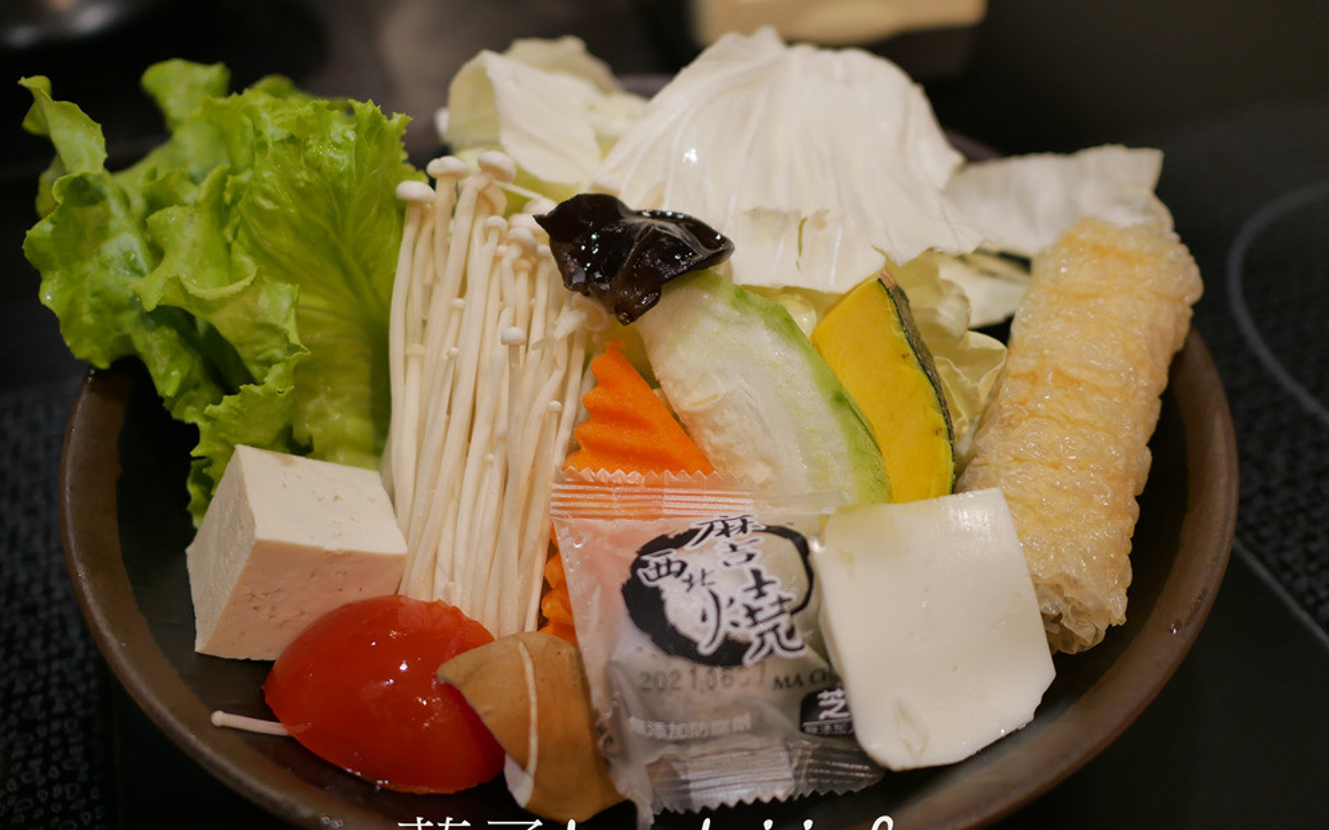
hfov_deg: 59.7
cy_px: 420
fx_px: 1159
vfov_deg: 39.4
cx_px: 662
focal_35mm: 32
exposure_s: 1/125
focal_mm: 15
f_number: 1.7
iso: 200
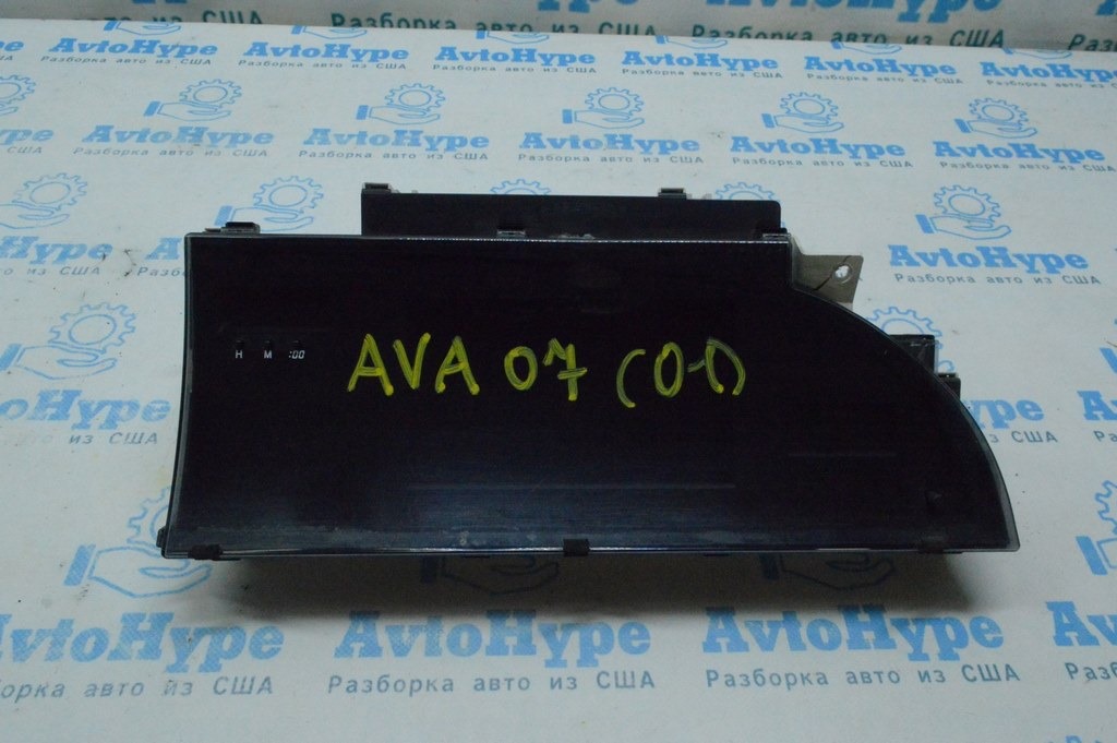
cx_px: 558
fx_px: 837
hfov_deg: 67.4
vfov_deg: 47.9
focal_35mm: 27
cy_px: 372
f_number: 16
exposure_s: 1/200
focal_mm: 18
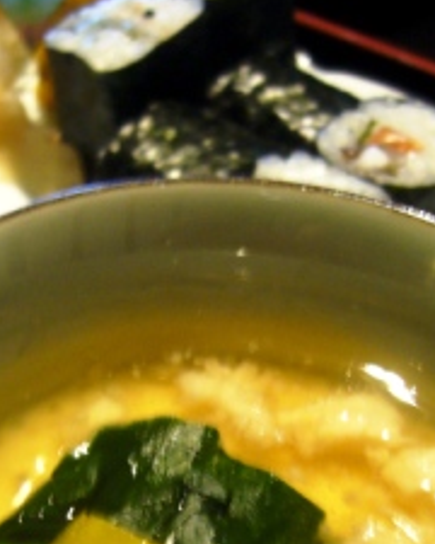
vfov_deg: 26.9
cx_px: 188
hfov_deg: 22.5
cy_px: 498
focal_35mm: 68
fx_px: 1094
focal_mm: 5.8
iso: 200
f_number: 2.8
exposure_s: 1/8
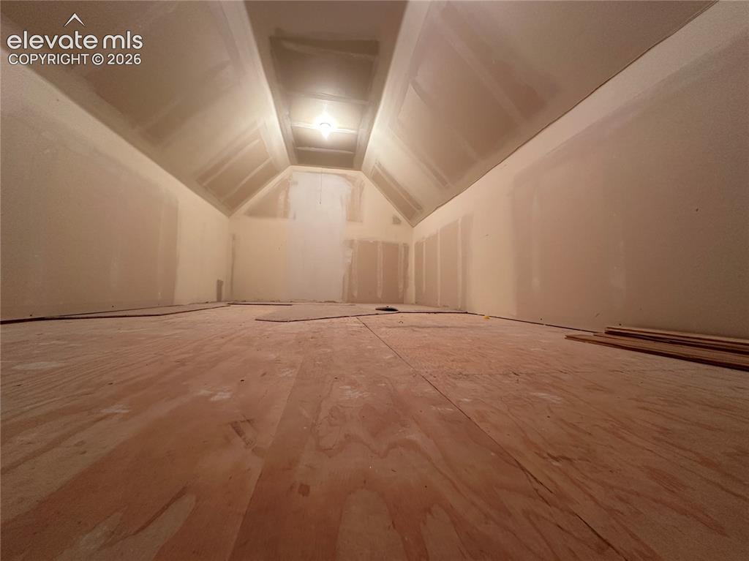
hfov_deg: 102.1
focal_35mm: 14
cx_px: 374
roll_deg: -0.8
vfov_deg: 85.6
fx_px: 303
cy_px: 280
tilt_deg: +2.5
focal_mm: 2.22
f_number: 2.2
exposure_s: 1/60
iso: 200
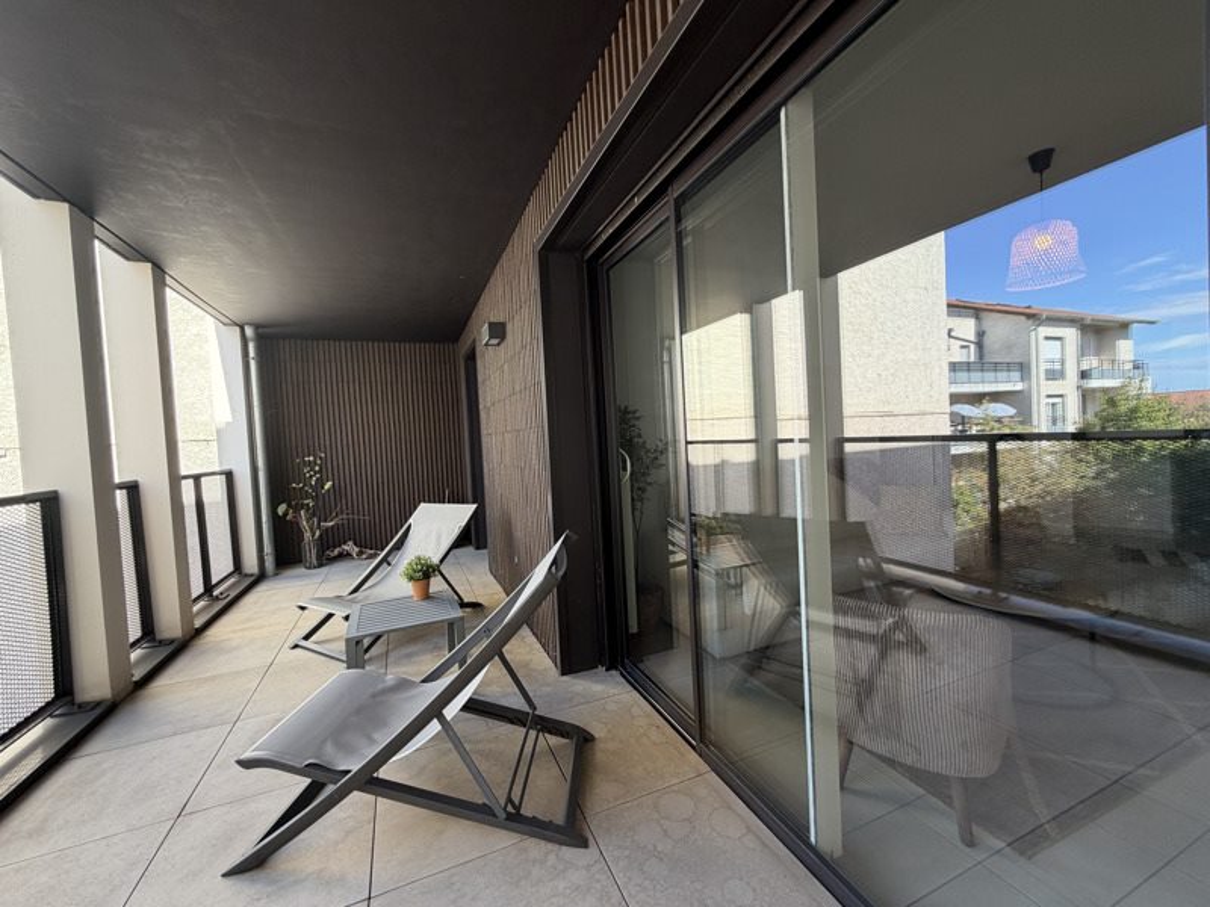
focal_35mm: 14
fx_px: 489
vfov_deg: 85.7
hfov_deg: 102.1
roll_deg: +3.3
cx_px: 605
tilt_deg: -1.3
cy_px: 454
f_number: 2.2
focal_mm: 2.22
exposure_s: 1/121
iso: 64
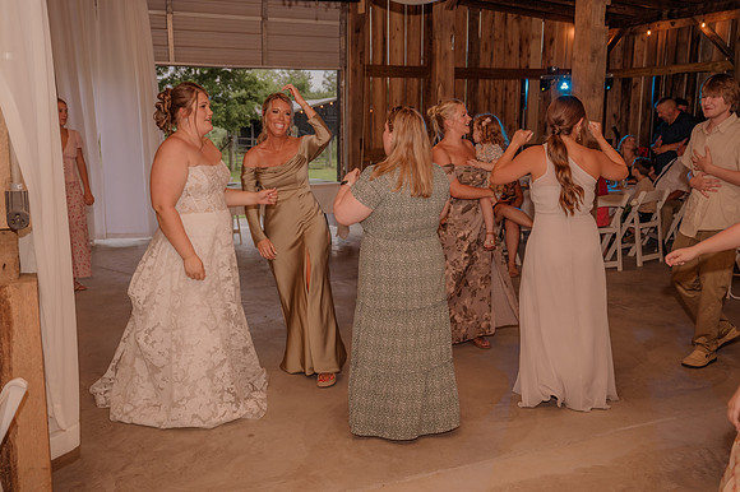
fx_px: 737
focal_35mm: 36
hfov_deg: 53.3
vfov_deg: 37.0
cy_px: 246
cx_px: 370
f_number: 4
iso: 320
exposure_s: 1/200
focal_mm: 35
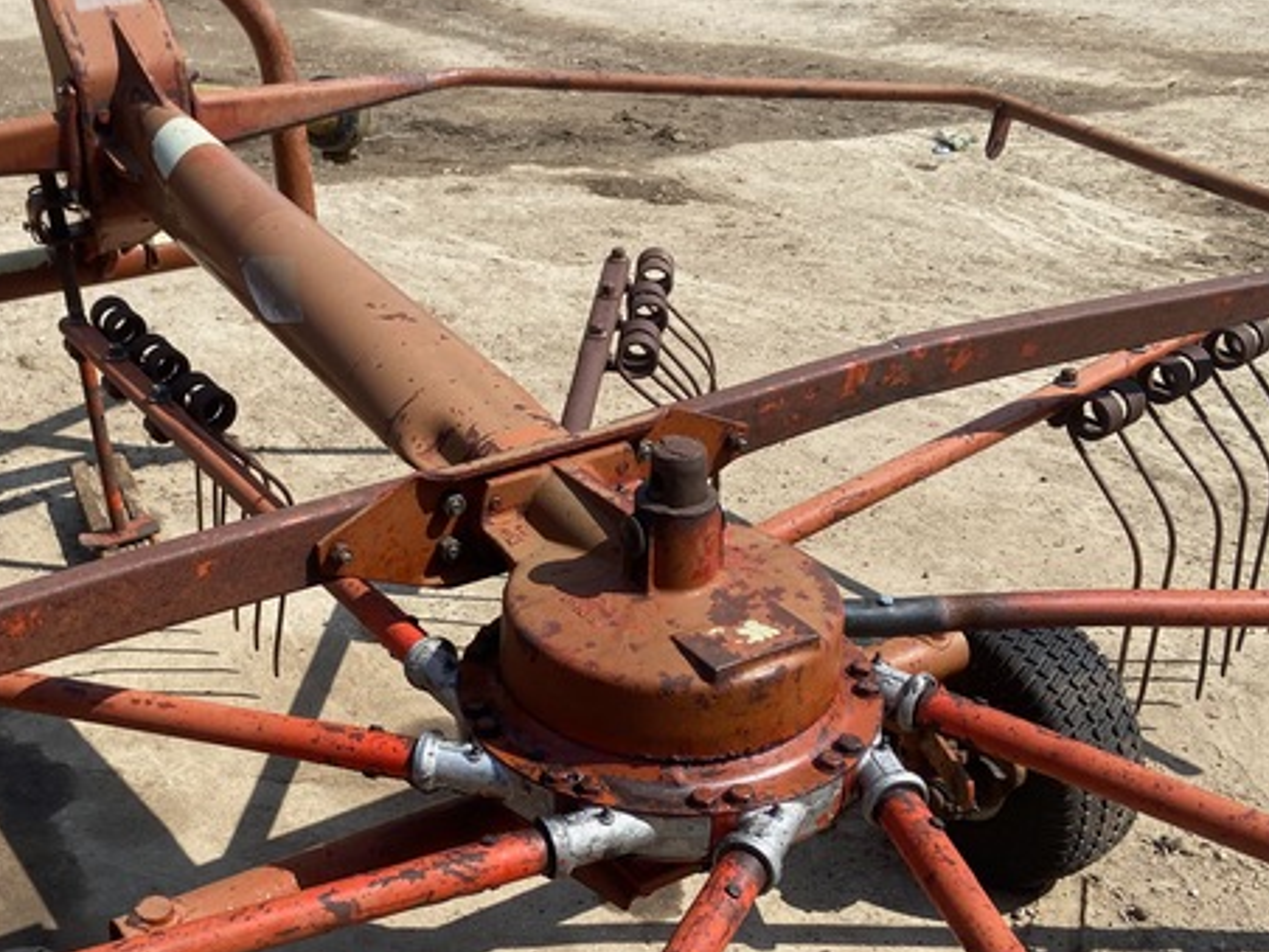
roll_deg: -0.6
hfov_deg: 41.0
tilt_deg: -36.4
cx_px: 480
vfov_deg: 31.3
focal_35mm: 46
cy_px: 629
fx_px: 1686
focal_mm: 4.25
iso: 32
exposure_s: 1/2755
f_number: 1.8
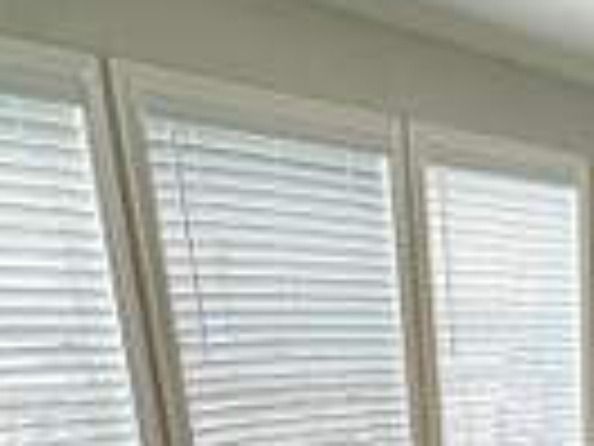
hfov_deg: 34.1
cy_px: 617
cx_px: 598
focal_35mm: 51
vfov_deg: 24.1
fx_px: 875
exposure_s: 1/120
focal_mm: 2.22
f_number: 2.2
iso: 64
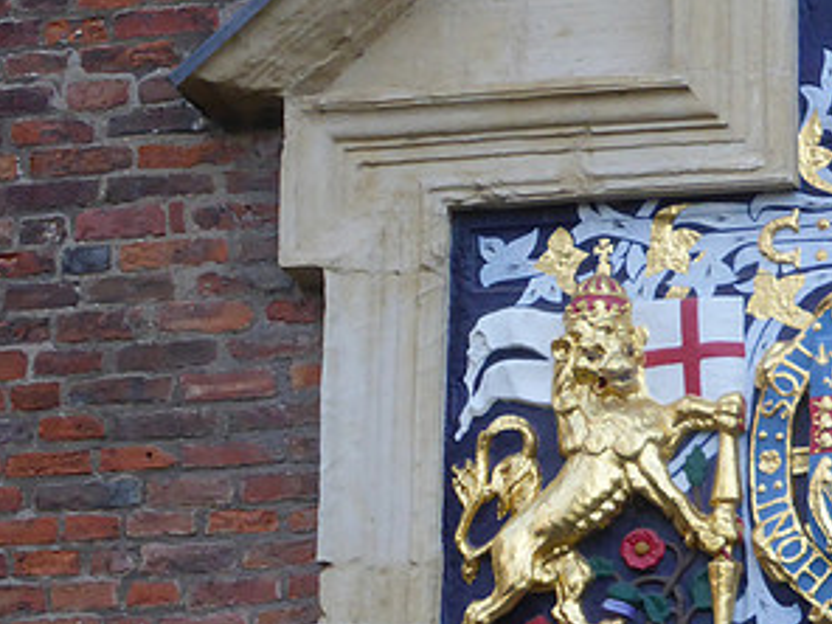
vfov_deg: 6.4
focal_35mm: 233
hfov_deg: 8.5
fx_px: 5600
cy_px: 423
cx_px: 781
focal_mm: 19.4
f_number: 5.3
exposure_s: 1/80
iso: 250
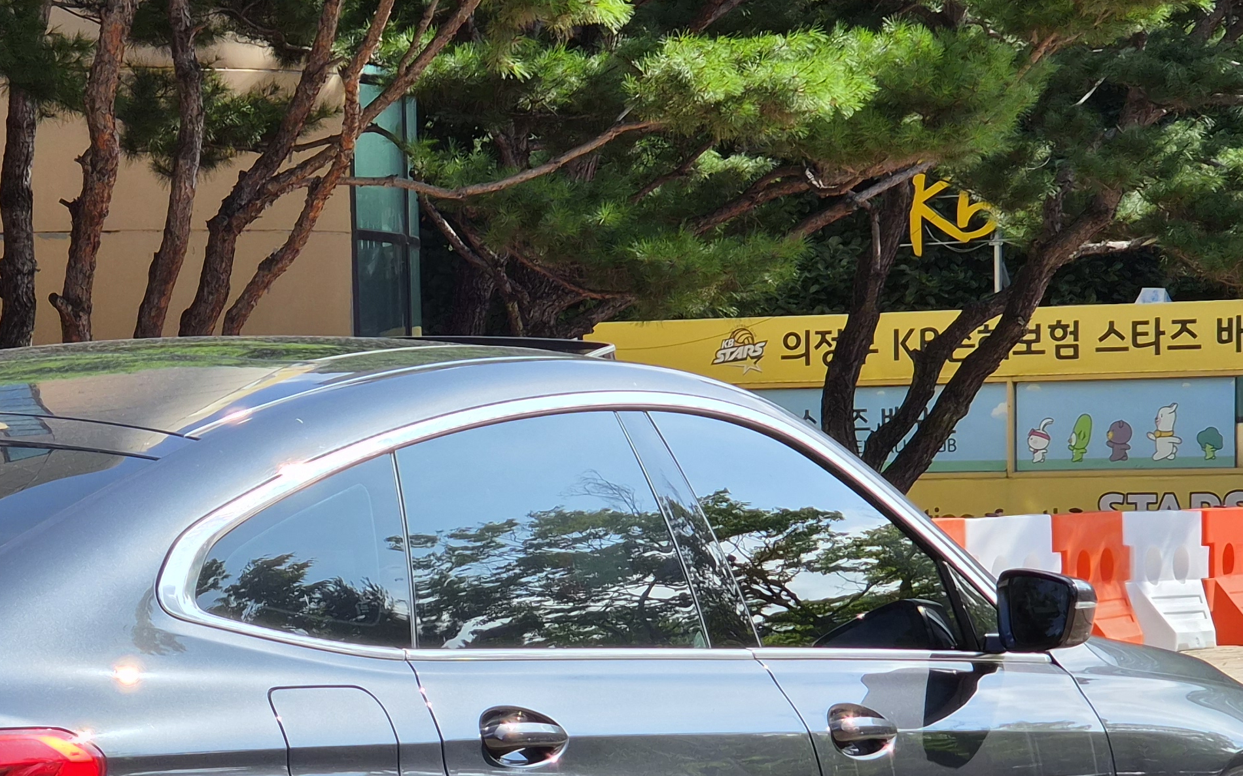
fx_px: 5216
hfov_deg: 13.5
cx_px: 138
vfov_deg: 8.5
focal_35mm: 154
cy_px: 762
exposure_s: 1/798
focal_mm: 7
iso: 25
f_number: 2.4
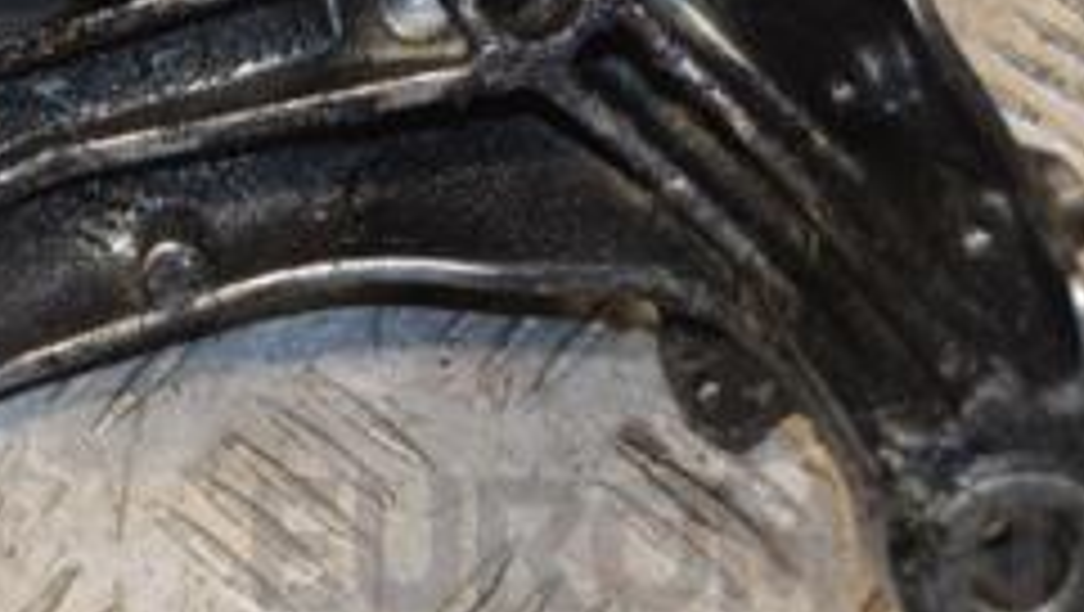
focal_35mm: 113
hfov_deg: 18.6
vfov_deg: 10.6
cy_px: -54
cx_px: 166
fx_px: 3259
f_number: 4.5
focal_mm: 29
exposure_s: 1/125
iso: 400
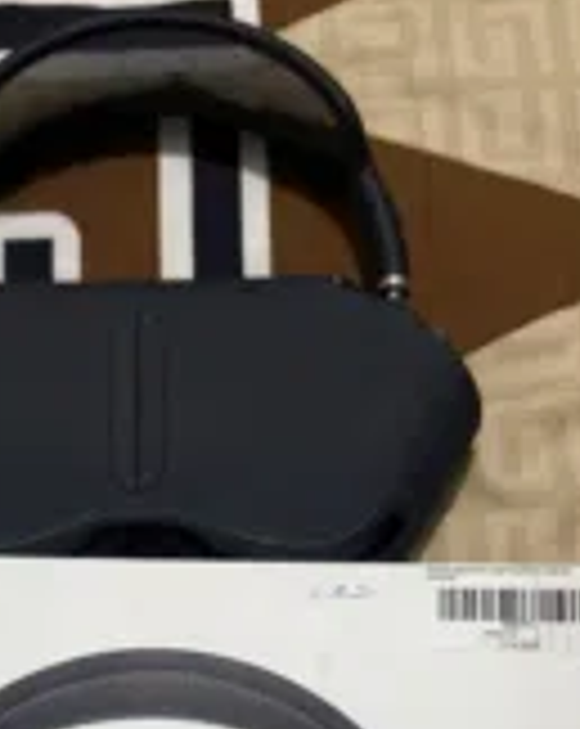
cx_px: 171
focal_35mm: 58
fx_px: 1248
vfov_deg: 29.7
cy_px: 778
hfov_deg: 25.9
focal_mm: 6.76
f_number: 1.78
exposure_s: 1/33
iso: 640
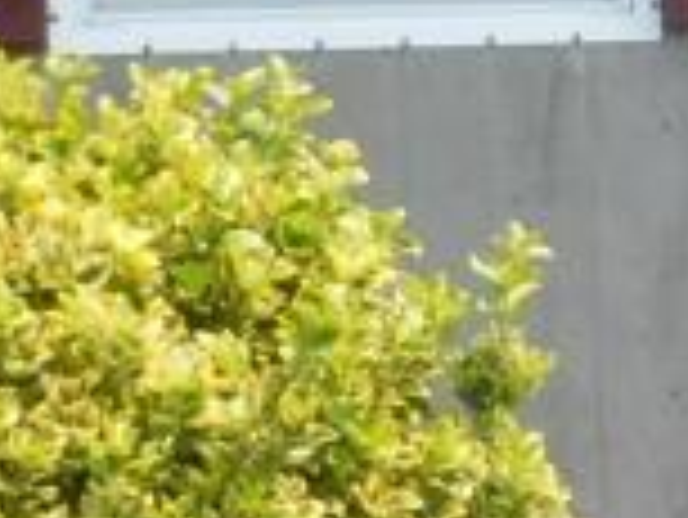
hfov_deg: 2.5
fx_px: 15316
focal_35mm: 770
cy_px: 428
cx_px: 2203
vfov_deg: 1.9
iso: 280
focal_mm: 20.3
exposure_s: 1/250
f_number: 4.8
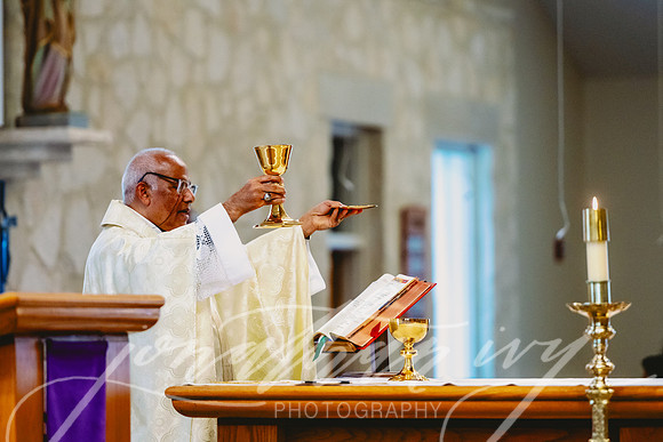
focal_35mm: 212
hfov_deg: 9.7
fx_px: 3900
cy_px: 221
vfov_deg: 6.5
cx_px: 332
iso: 2500
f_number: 2.8
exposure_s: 1/320
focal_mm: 200
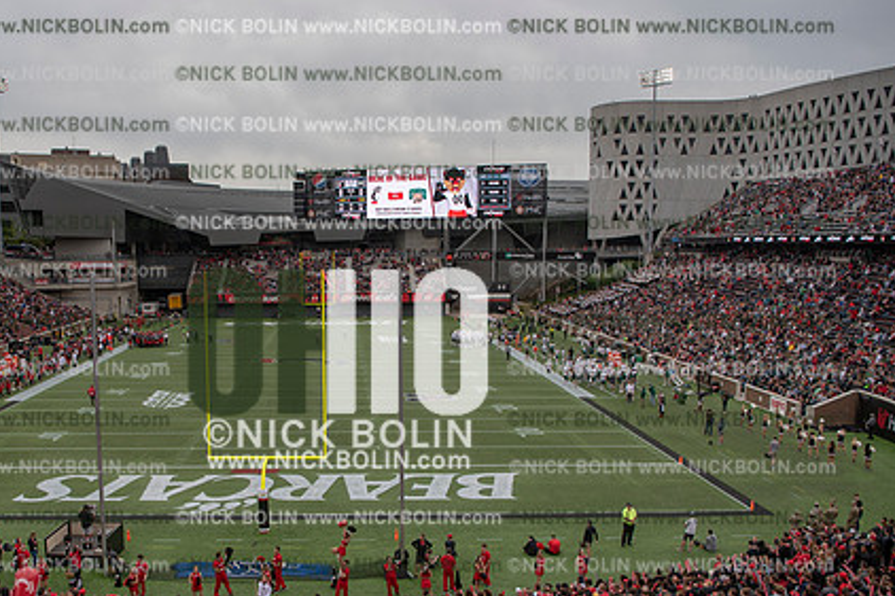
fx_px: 820
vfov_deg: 39.7
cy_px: 370
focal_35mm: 33
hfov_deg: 56.6
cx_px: 337
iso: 250
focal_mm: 24
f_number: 3.5
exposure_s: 1/2000
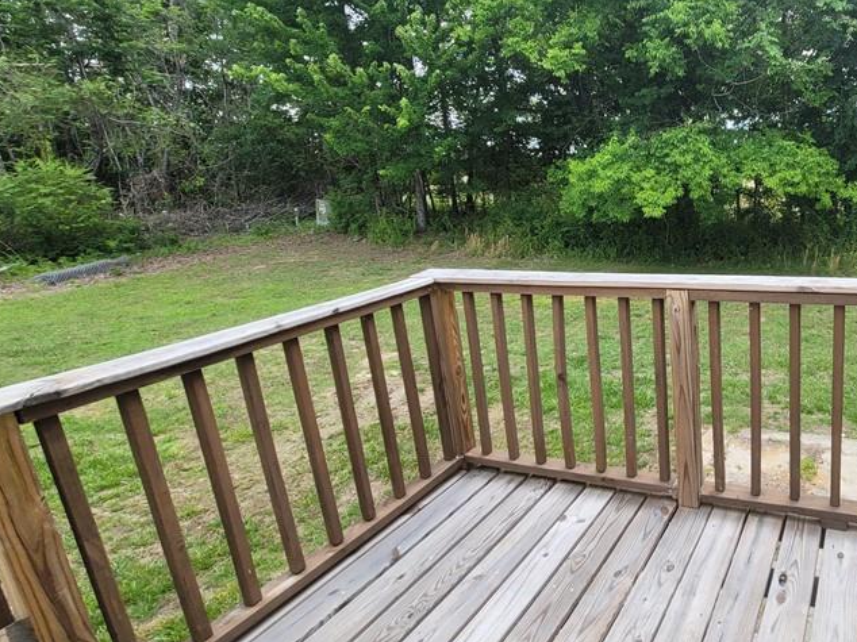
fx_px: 520
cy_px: 300
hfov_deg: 71.3
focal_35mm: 21
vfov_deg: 63.3
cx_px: 683
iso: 64
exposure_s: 1/465
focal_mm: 2.2
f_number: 2.2
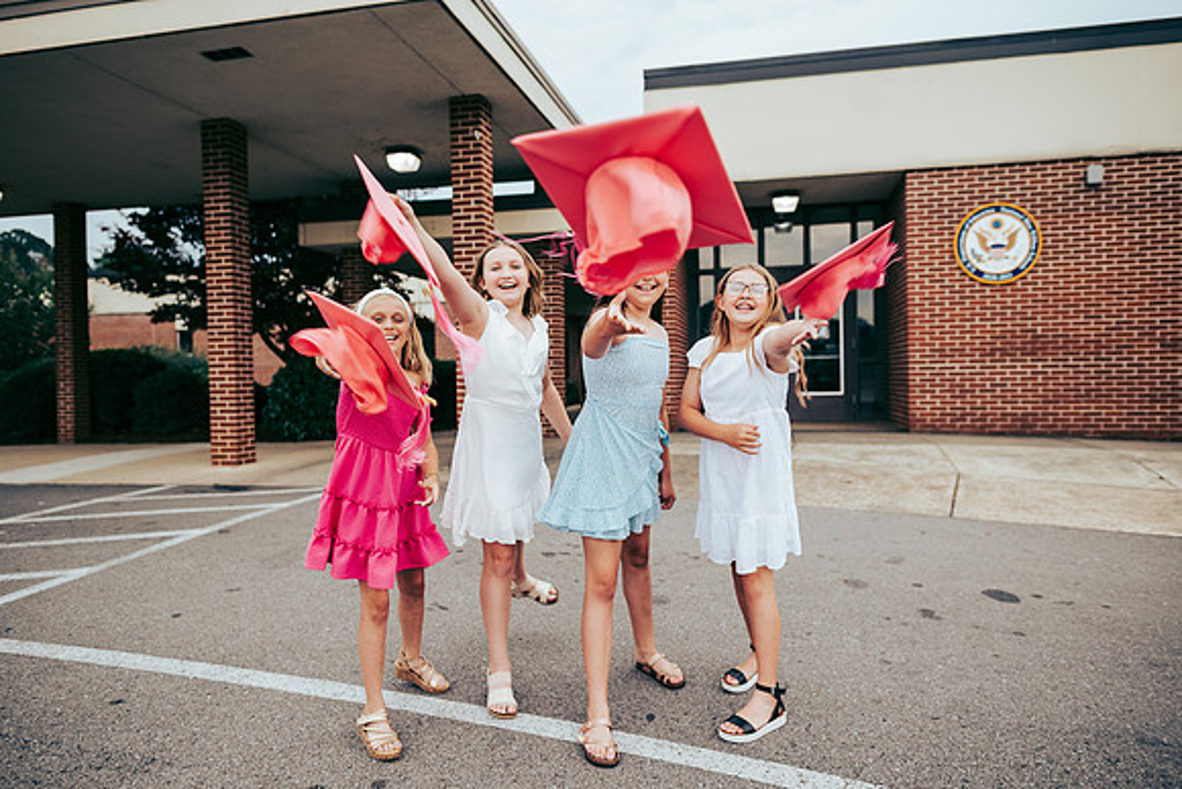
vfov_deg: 53.2
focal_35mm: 24
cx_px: 591
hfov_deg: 73.7
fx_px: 788
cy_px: 394
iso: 250
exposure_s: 1/320
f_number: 2.8
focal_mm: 24
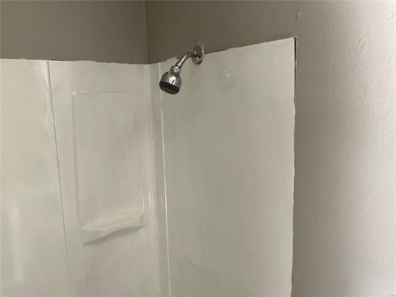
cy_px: 148
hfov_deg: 61.7
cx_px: 198
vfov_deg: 48.2
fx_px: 332
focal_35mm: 29
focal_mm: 3
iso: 250
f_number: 1.8
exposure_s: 1/60
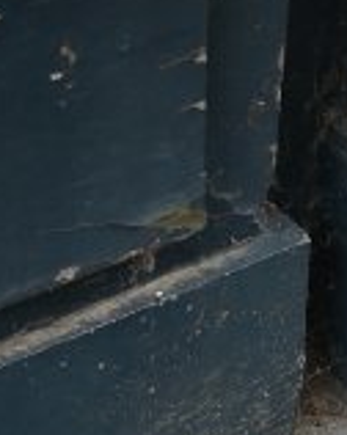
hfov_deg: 5.7
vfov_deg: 7.4
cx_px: 777
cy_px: 311
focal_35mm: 262
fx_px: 3374
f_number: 4
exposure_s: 1/250
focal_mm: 24.5
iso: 200
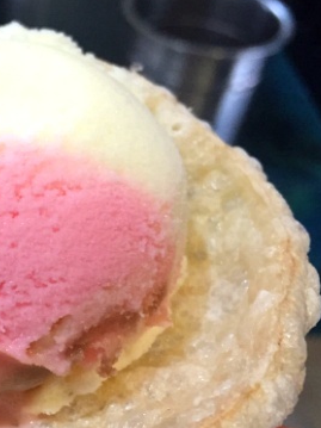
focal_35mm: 61
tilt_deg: -44.9
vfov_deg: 31.5
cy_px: 269
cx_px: -102
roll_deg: -1.5
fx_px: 755
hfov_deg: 21.6
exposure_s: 1/30
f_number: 2.2
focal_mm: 4.15
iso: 125
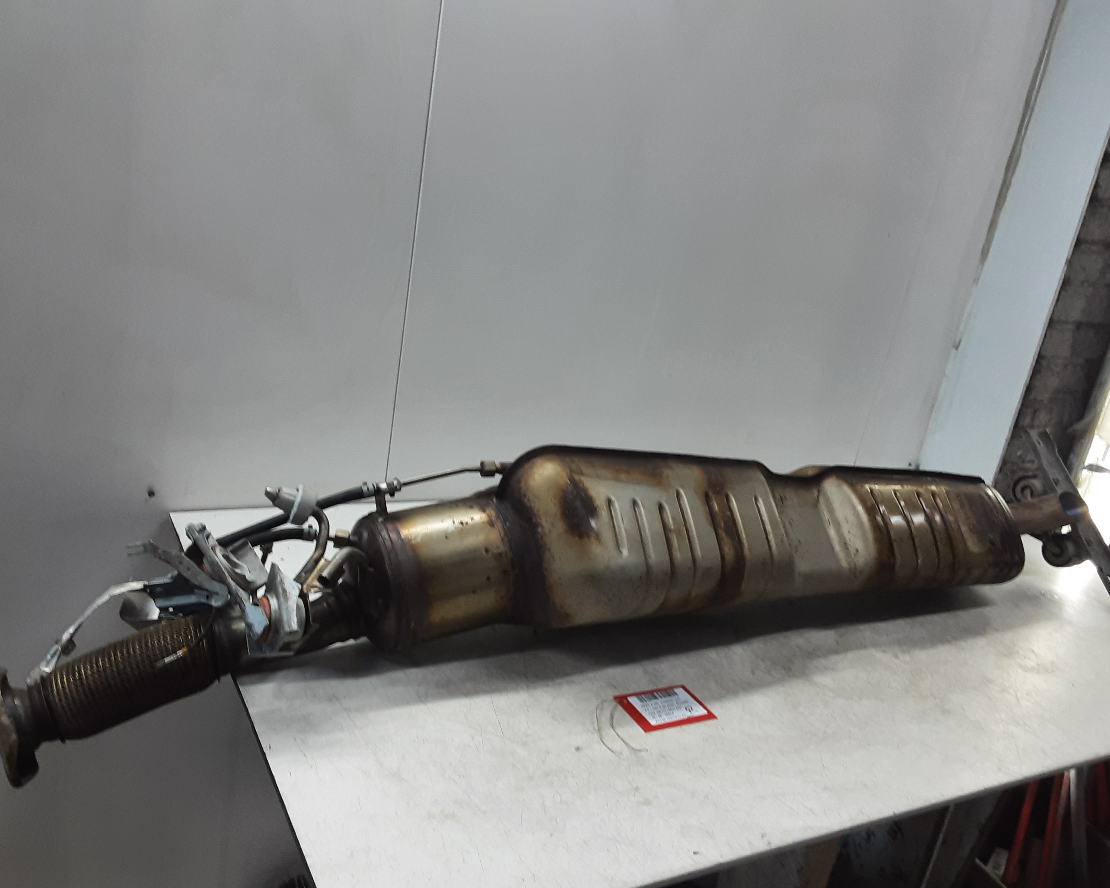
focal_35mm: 29
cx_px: 541
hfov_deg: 60.4
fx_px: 953
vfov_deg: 50.0
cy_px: 457
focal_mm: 2.91
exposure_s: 1/50
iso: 80
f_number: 1.9
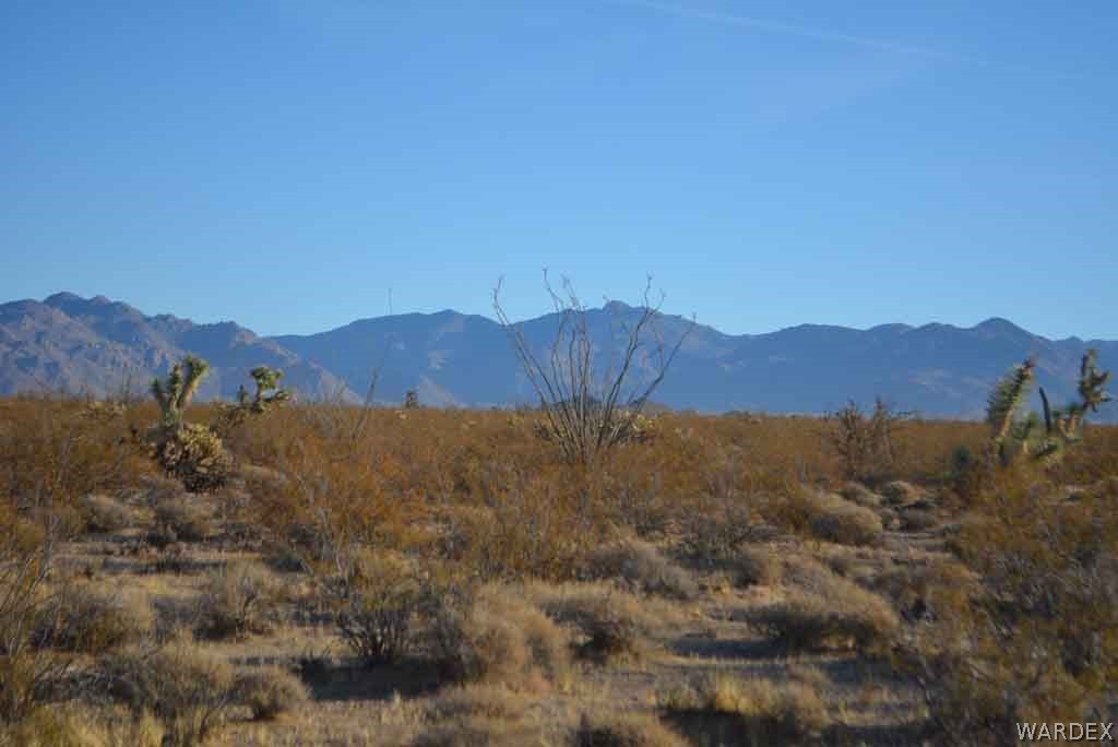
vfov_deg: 16.6
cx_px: 559
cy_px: 374
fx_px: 2563
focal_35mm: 82
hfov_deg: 24.6
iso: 400
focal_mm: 55
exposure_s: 1/1600
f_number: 6.3
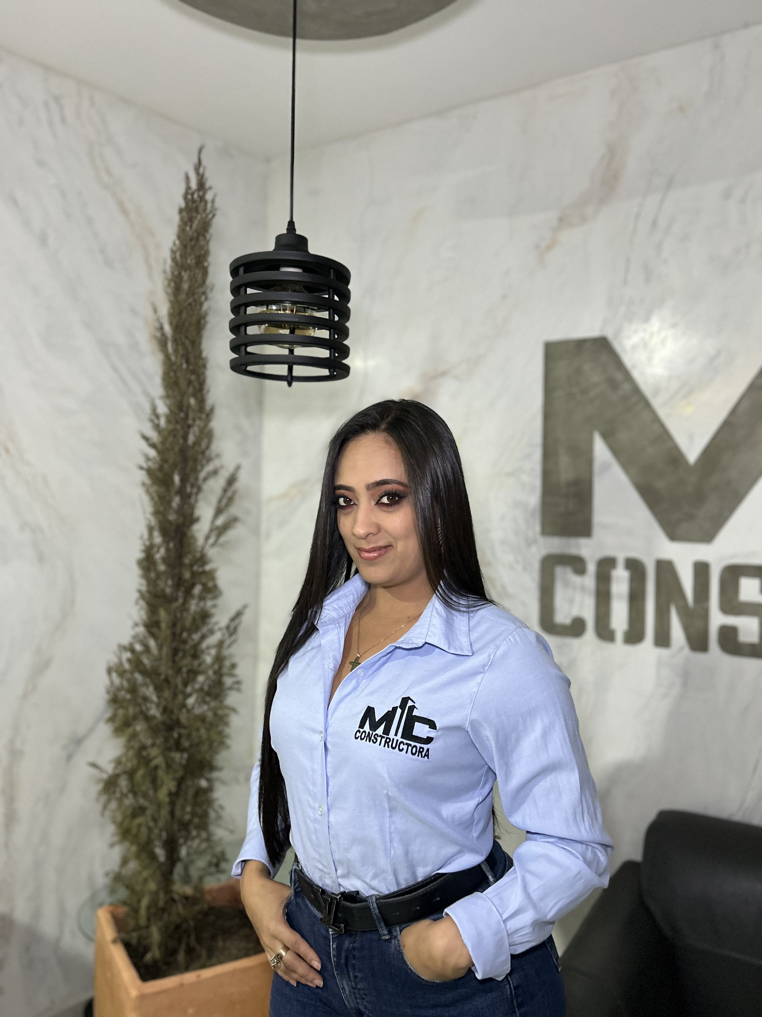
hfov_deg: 53.1
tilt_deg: -0.8
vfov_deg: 67.3
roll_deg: -1.7
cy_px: 508
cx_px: 381
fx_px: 763
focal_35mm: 26
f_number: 1.5
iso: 500
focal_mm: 5.7
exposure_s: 1/53
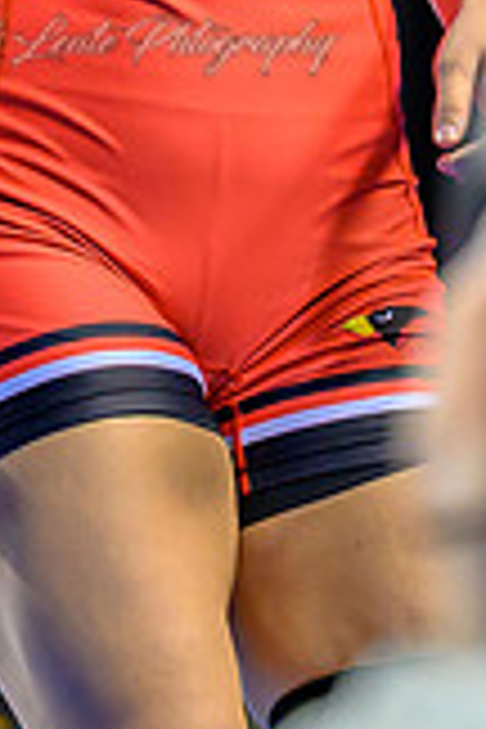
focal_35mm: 455
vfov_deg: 4.5
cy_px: -290
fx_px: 9213
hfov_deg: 3.0
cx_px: 16
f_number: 2.8
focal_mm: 70
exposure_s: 1/800
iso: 2500
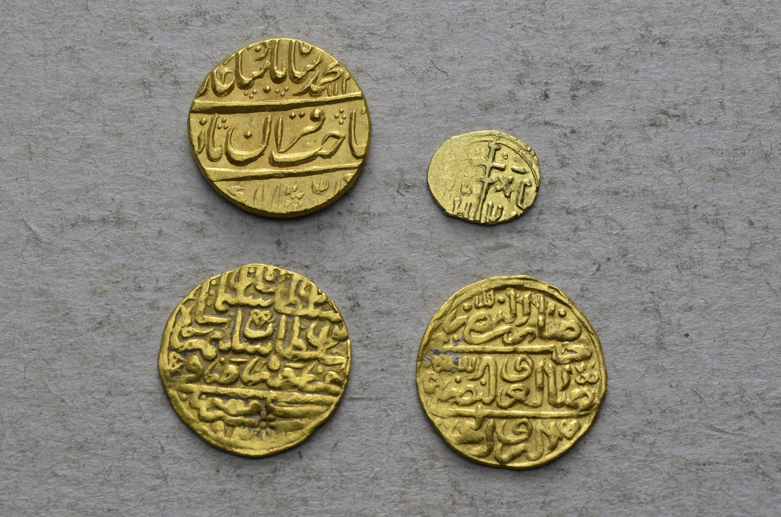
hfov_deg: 24.7
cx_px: 390
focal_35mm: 82
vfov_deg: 16.5
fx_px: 1786
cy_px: 258
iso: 400
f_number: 14
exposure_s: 1/250
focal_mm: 55
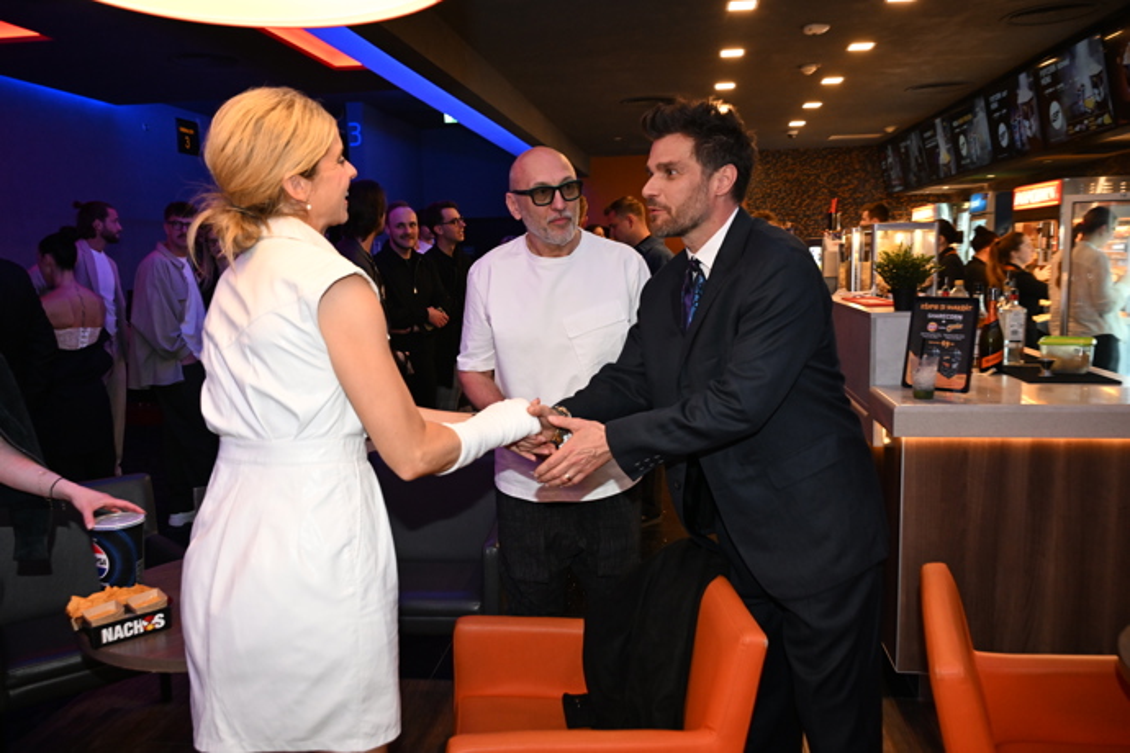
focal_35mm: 28
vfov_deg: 46.4
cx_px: 565
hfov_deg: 65.5
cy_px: 376
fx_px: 879
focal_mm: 28
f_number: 4.5
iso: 2500
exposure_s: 1/125
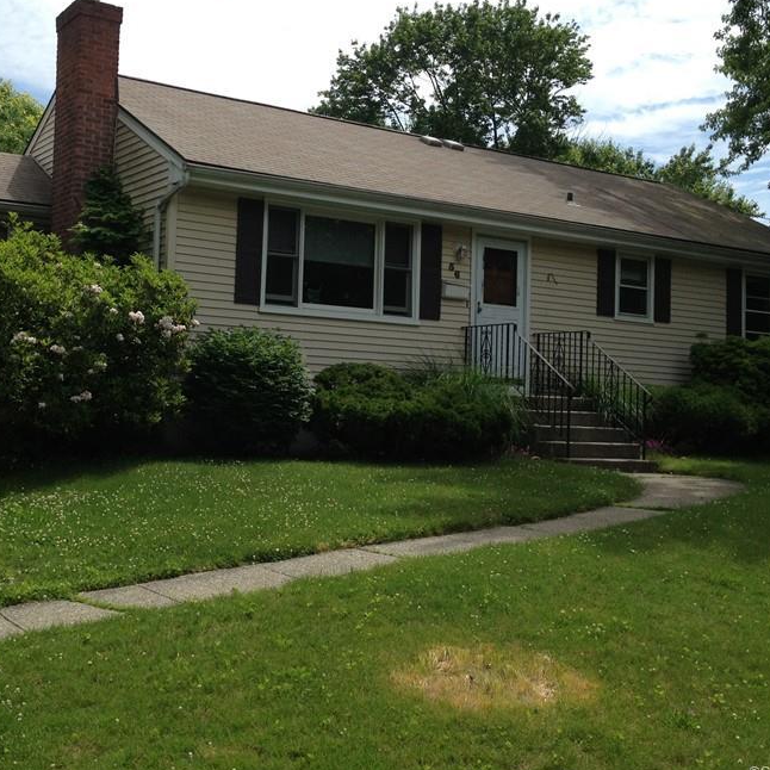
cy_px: 327
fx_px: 1233
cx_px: 310
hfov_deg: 34.6
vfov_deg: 34.6
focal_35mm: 49
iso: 50
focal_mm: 4.28
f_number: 2.4
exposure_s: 1/1842
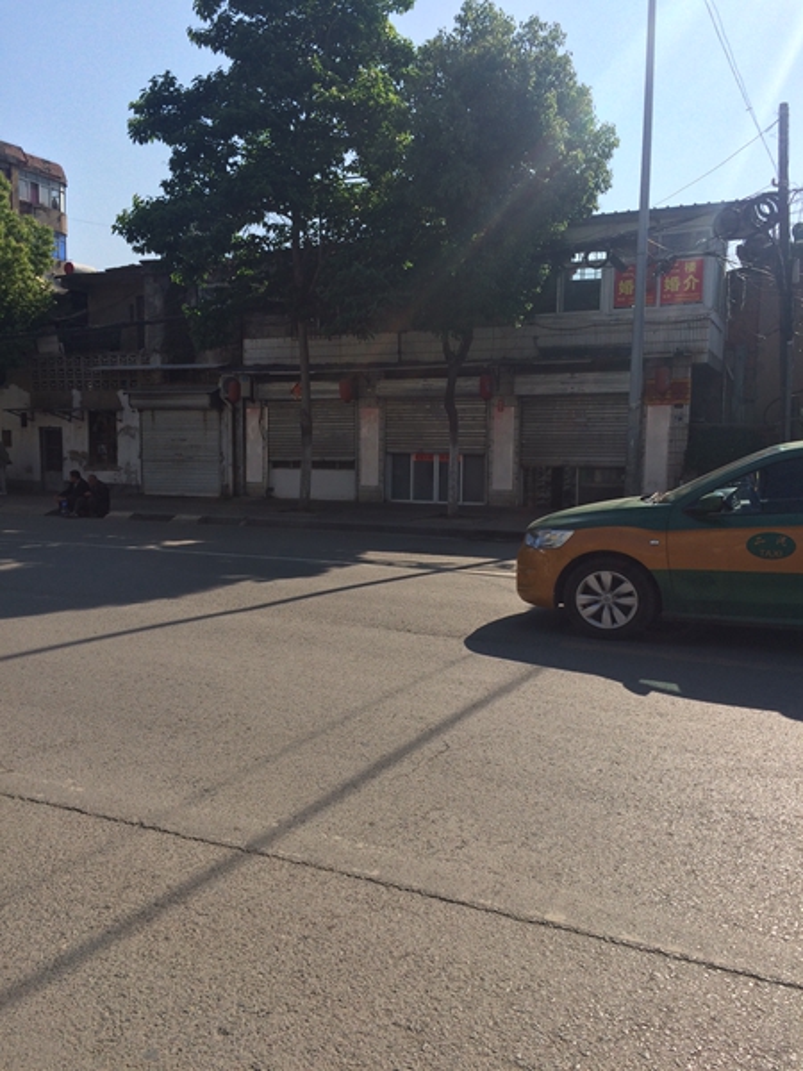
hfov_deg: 48.2
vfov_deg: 61.7
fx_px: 897
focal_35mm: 29
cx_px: 402
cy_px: 536
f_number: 2.2
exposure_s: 1/2283
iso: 32
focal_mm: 4.15
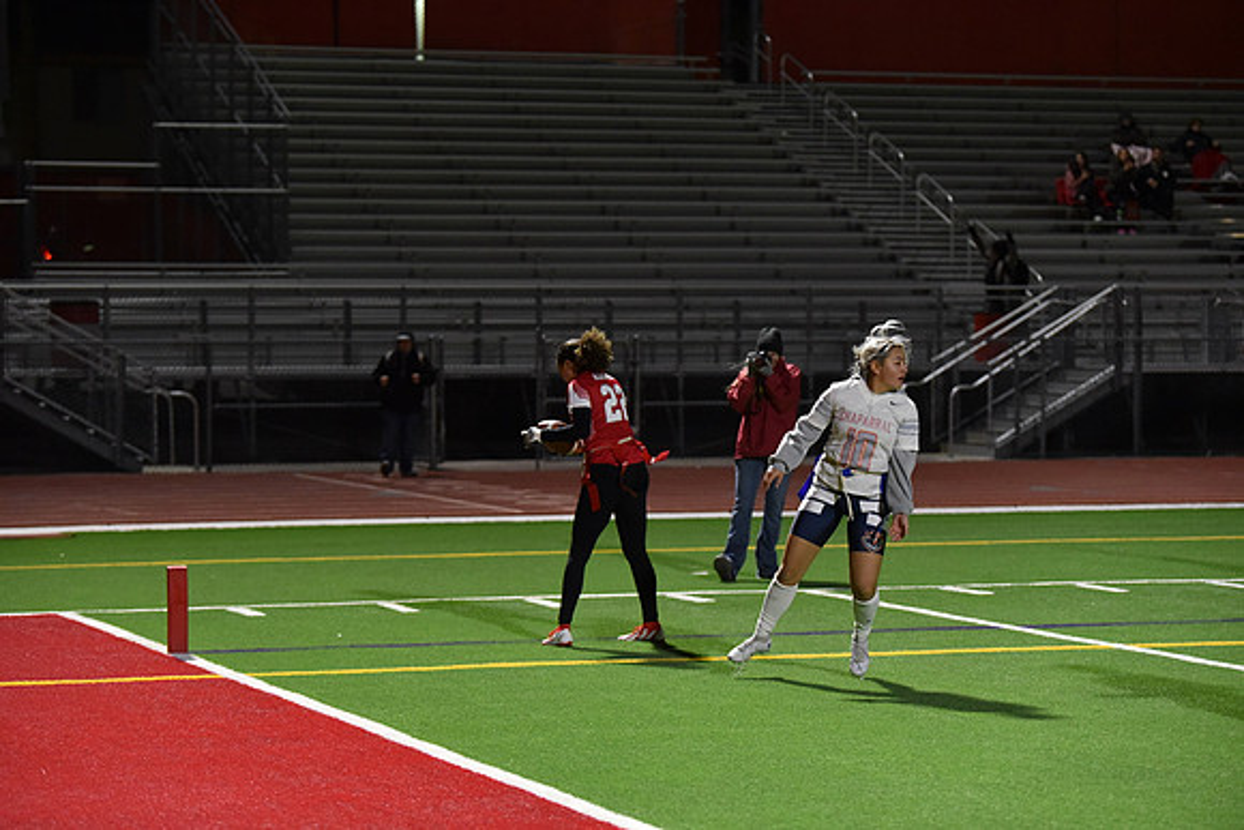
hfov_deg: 19.5
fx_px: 3629
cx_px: 622
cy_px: 415
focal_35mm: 105
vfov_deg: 13.0
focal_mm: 105
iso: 5600
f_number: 2.8
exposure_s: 1/640
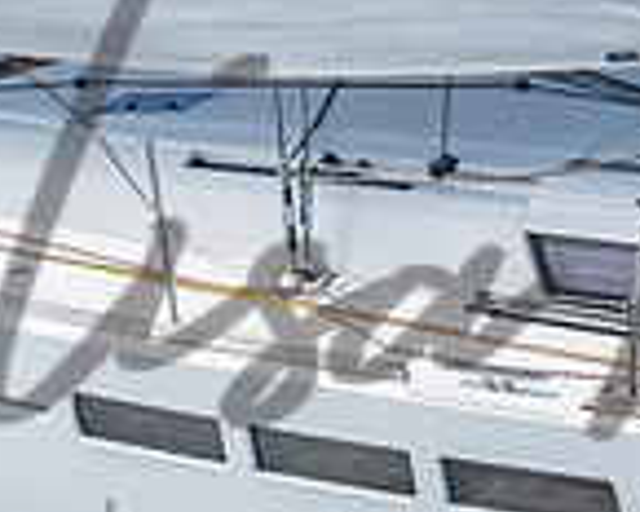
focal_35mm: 451
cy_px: 236
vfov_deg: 3.4
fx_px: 8543
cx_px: 962
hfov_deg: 4.3
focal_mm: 120
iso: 200
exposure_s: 1/1250
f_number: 6.3
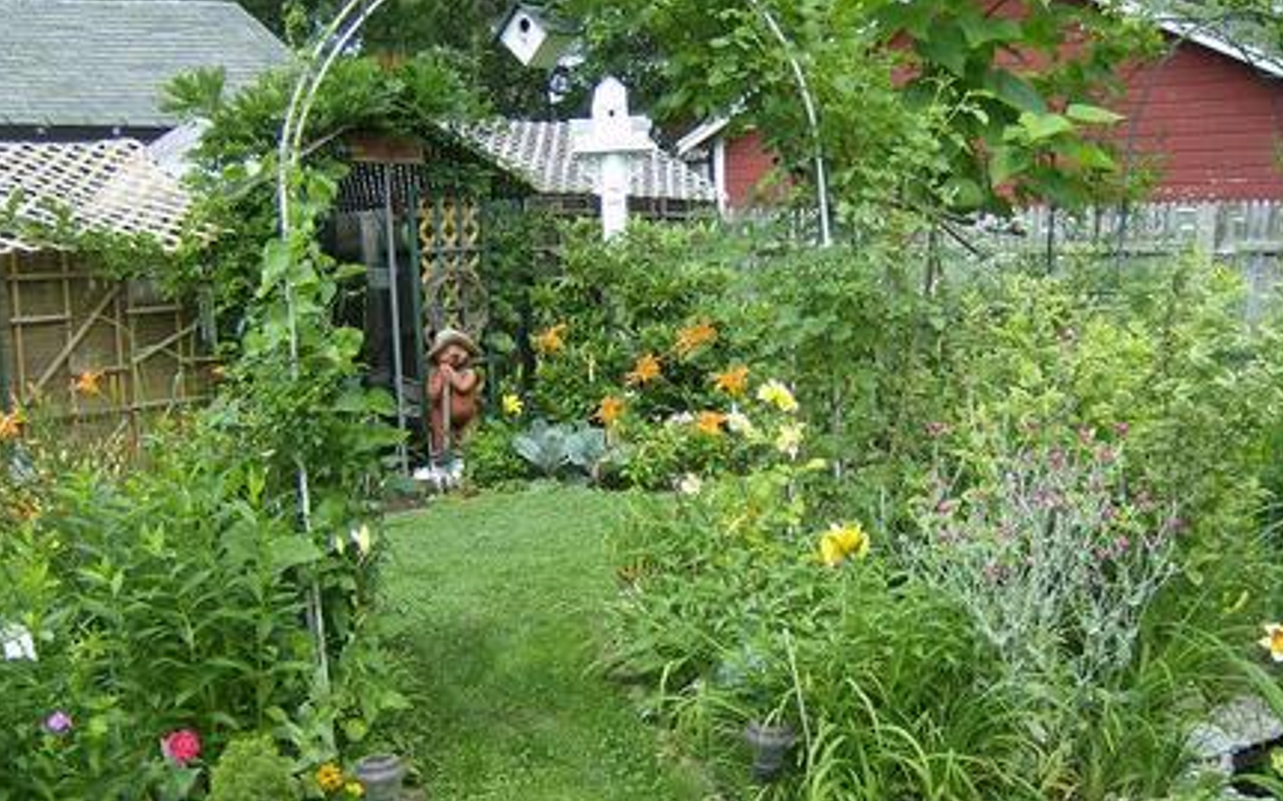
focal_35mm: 39
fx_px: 1363
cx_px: 640
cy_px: 485
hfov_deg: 50.4
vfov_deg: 32.6
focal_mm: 6
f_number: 2.8
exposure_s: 1/329
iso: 100
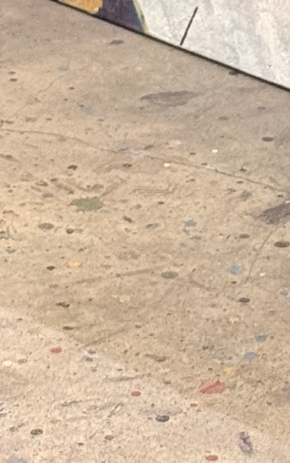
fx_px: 3186
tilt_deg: -8.6
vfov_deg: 7.8
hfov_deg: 5.2
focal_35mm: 252
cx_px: 309
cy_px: -574
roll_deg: -0.4
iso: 250
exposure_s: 1/33
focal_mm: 6.76
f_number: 1.78
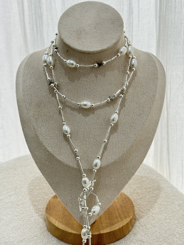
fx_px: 340
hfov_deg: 30.3
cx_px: 92
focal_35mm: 48
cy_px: 122
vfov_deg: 39.6
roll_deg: +2.1
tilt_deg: -19.1
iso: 80
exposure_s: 1/50
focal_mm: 6.76
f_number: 1.78
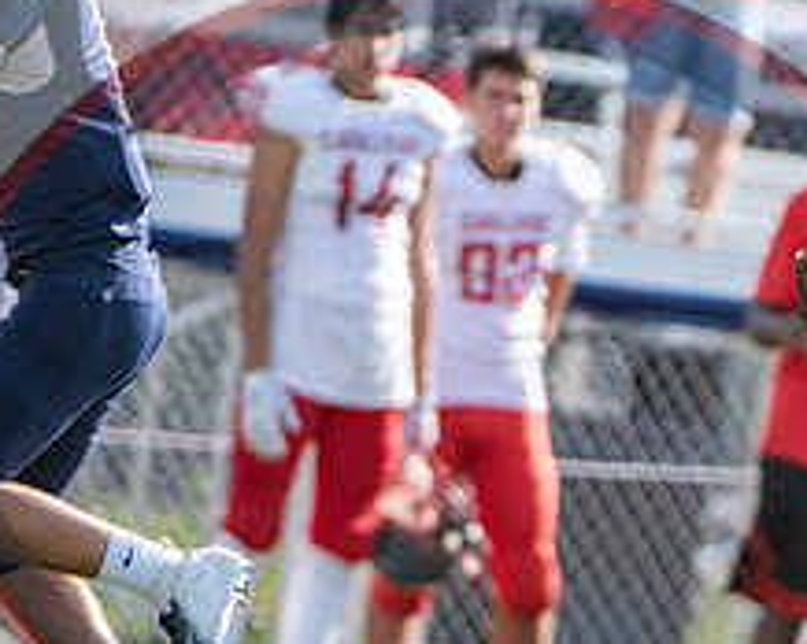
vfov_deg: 1.3
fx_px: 27418
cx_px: 804
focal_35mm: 1149
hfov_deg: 1.7
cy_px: 565
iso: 280
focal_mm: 330
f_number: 4
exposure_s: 1/1000
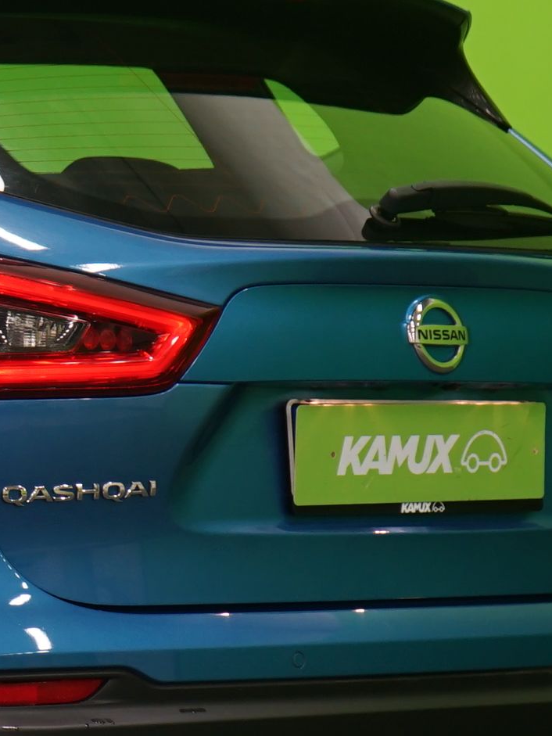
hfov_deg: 7.8
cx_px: -390
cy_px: 425
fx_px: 3933
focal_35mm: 185
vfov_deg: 10.7
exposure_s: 1/10
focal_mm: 46
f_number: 5
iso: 400
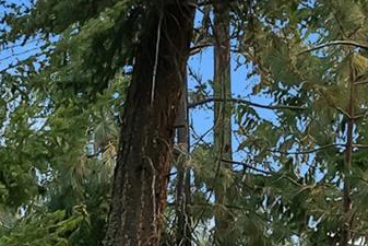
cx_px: -244
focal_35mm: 181
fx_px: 1849
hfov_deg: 10.8
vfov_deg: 6.9
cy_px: 733
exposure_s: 1/100
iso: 100
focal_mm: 29.8
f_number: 8
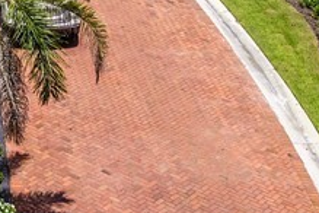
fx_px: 966
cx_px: -42
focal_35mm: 109
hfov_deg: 18.0
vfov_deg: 11.7
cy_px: -151
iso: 100
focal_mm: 8.38
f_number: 2.8
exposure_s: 1/2000
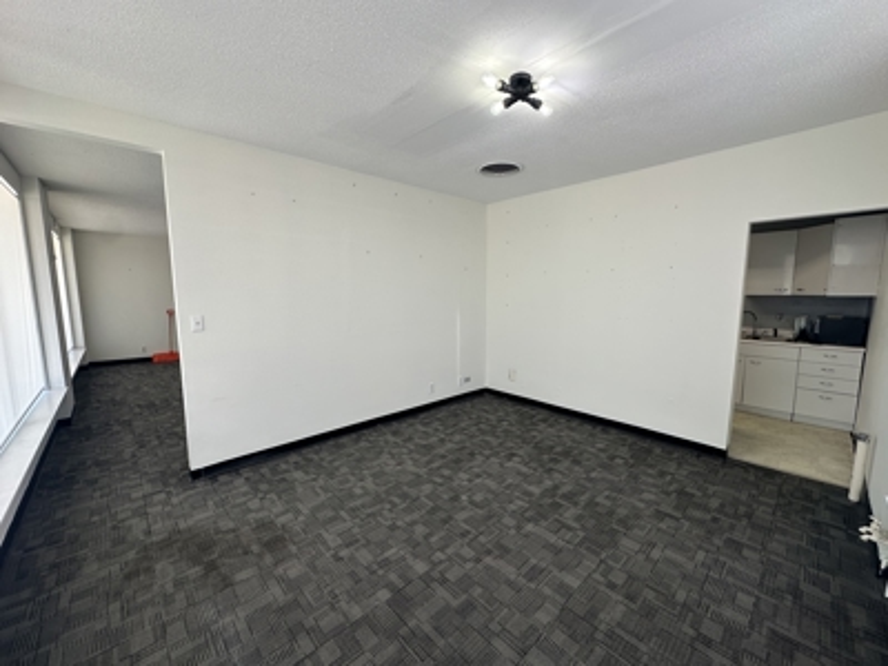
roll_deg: +0.1
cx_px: 444
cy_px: 333
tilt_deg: -6.0
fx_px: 359
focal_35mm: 14
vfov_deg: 85.7
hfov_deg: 102.1
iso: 40
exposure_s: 1/120
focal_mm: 2.22
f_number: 2.2
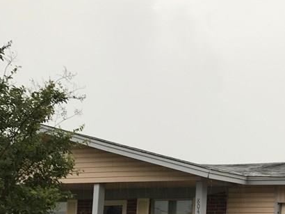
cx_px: 284
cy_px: 199
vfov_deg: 20.5
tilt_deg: +7.0
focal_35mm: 70
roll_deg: -2.4
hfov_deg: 26.3
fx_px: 576
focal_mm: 3.99
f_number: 1.8
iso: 32
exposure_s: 1/71
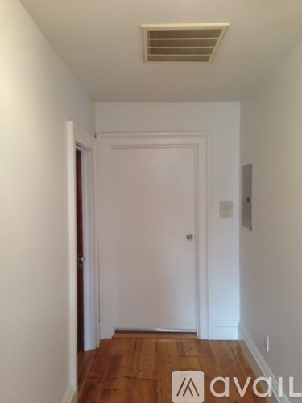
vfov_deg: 55.4
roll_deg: +0.0
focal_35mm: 33
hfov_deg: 42.9
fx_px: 384
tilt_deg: -1.9
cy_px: 202
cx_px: 151
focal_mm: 4.12
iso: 125
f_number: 2.4
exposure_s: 1/20
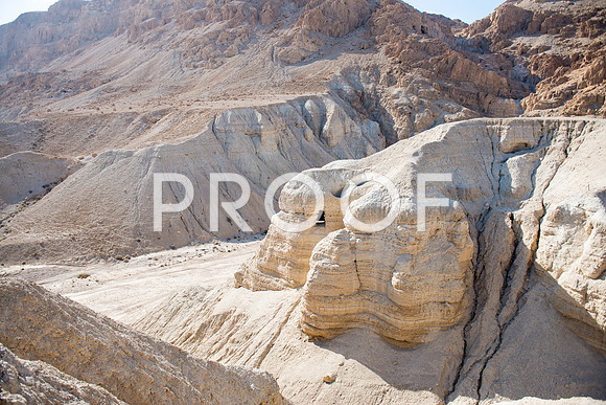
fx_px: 404
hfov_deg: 73.7
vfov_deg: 53.2
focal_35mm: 24
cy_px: 202
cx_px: 303
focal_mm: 24
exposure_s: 1/2500
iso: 200
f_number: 2.8
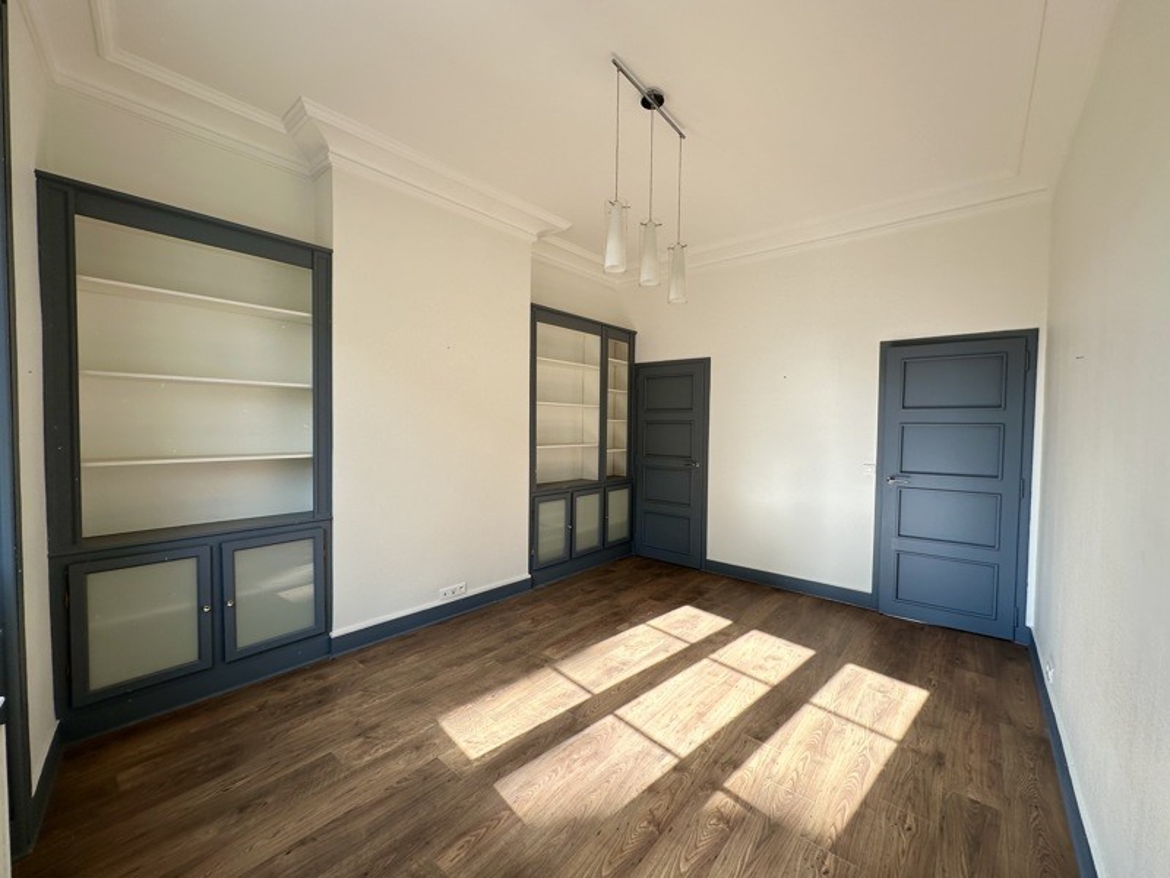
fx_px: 473
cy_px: 439
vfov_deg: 85.7
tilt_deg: -1.7
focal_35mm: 14
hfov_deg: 102.1
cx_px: 585
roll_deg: -0.6
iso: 40
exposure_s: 1/160
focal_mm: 2.22
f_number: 2.2
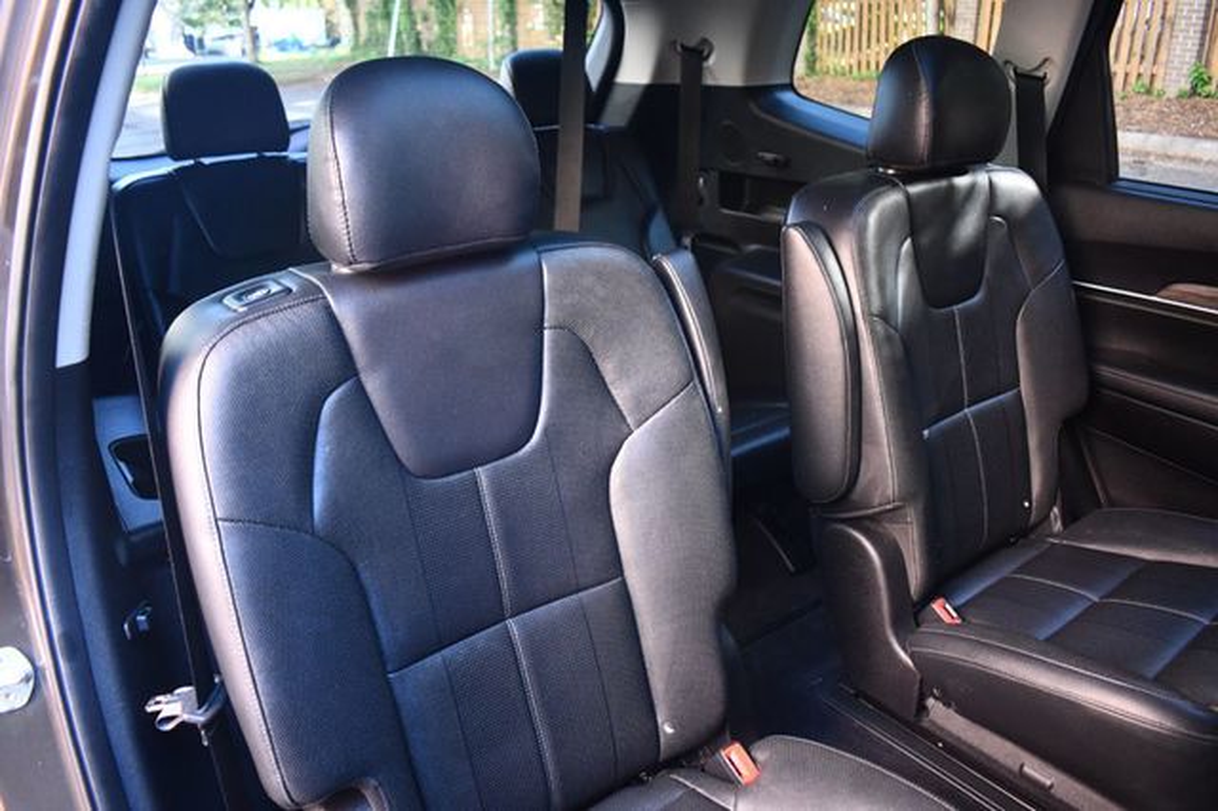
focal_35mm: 27
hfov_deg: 67.4
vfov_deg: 47.9
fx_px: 913
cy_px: 406
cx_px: 609
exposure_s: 1/125
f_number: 3.5
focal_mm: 18
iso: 2500
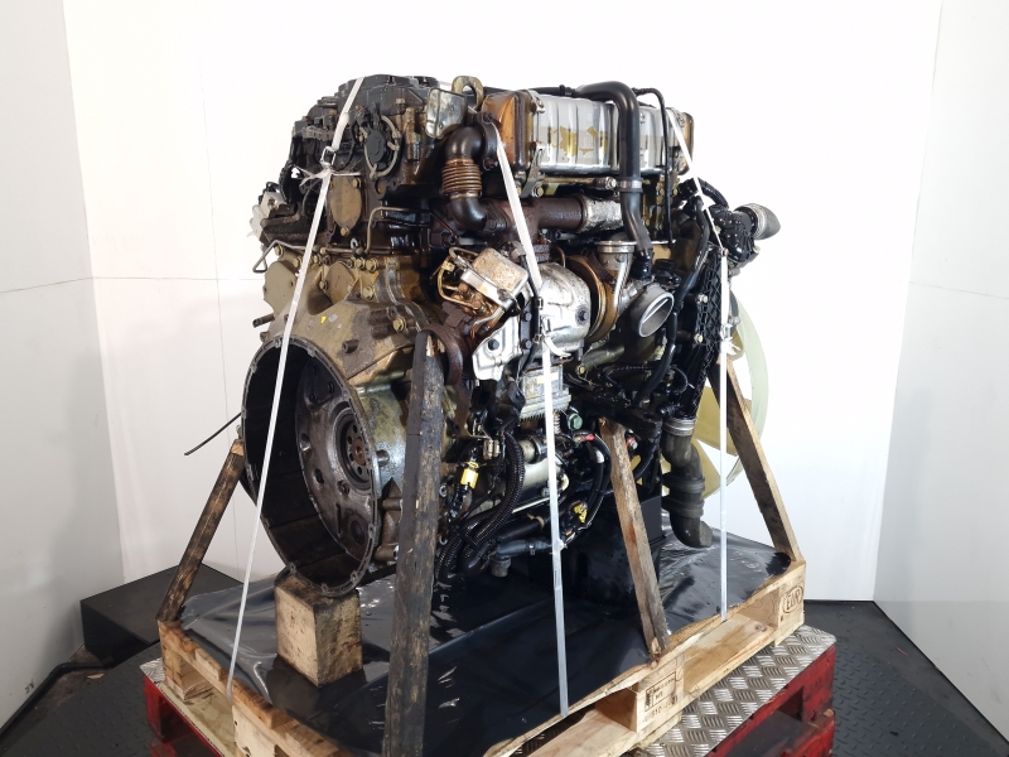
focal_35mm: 23
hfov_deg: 73.9
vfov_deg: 58.9
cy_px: 378
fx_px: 670
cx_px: 504
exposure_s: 1/50
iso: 100
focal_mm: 6.4
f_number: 1.8
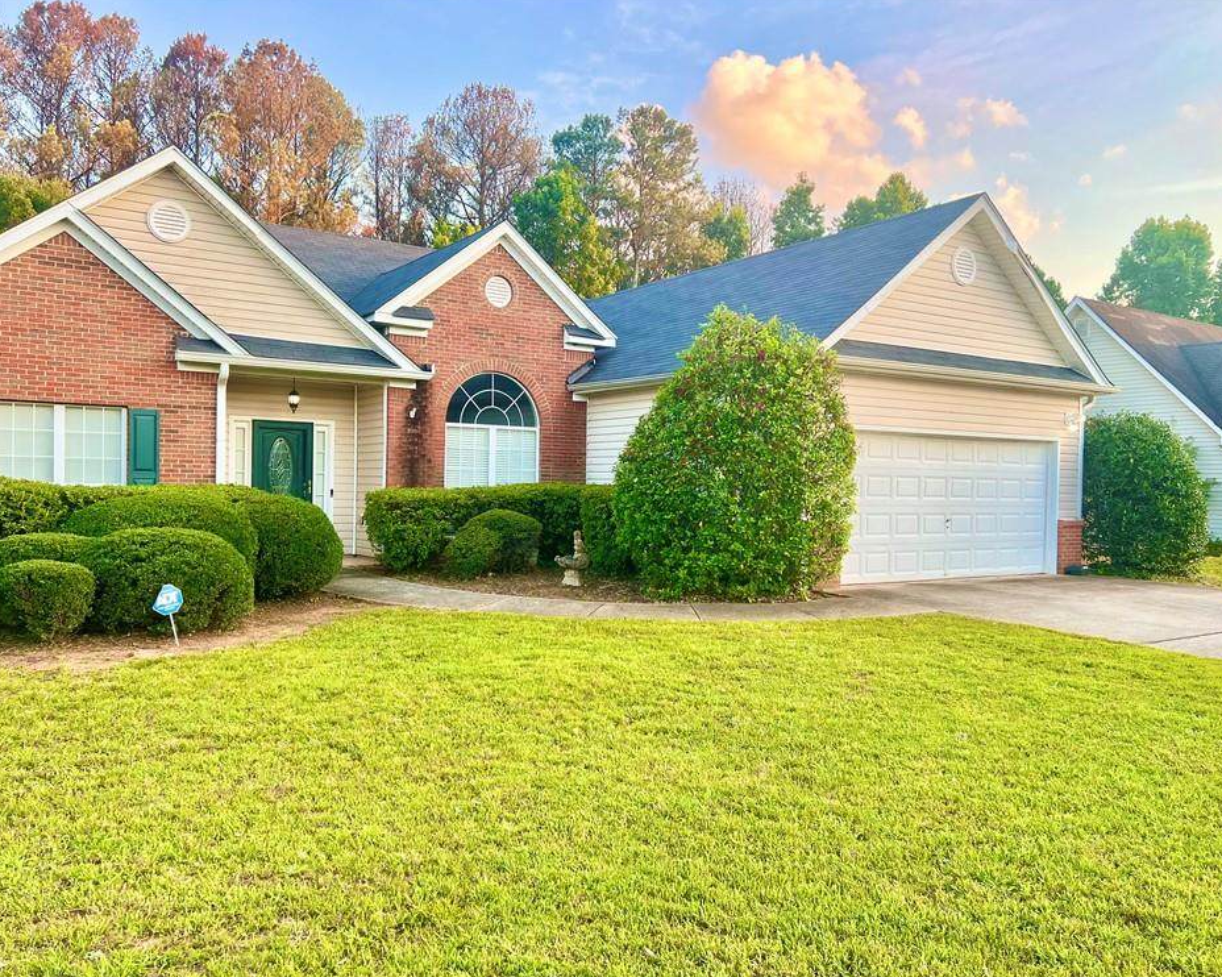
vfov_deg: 51.5
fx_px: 1012
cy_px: 498
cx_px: 586
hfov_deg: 62.2
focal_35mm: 28
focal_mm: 5.7
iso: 40
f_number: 1.5
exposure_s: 1/181
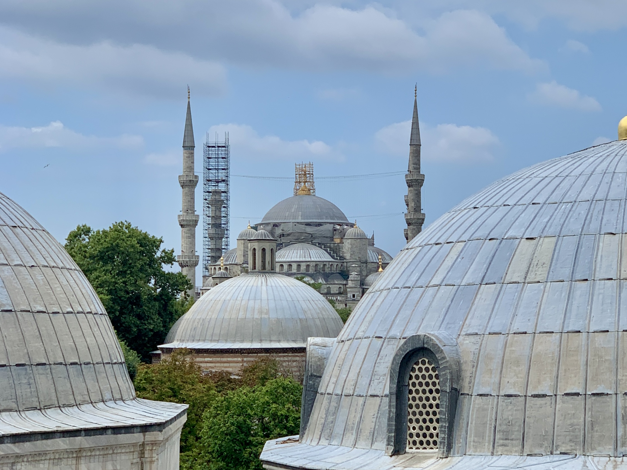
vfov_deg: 21.2
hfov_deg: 28.0
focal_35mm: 69
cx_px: 401
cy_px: 305
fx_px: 1250
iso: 16
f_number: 2.4
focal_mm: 6
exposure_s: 1/1453
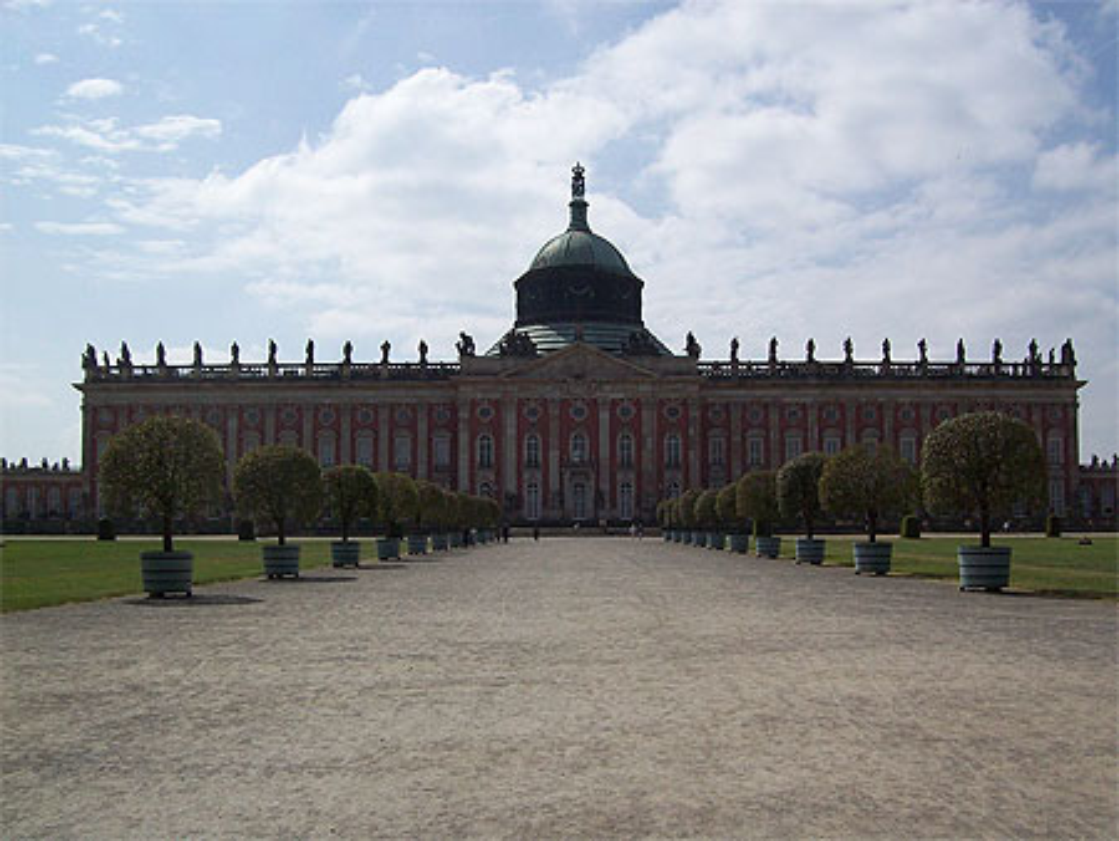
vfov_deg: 39.7
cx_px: 560
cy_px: 420
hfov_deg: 51.3
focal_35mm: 36
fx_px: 1164
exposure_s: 1/1401
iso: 80
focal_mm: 6
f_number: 4.8
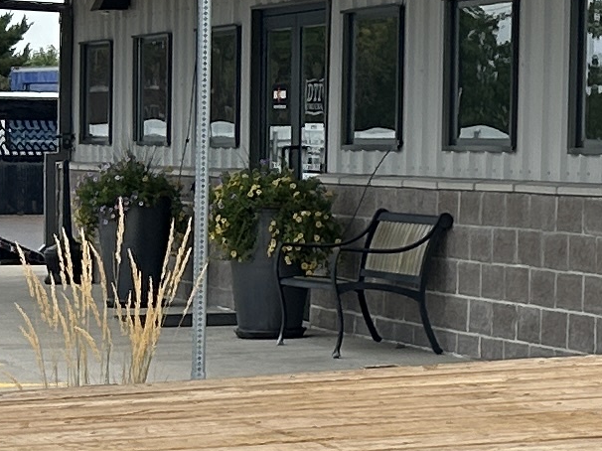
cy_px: 153
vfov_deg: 8.6
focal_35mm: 173
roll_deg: -0.5
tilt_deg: +2.0
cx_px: 986
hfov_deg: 10.9
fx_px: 3007
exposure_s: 1/1934
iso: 50
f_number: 1.5
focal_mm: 5.7
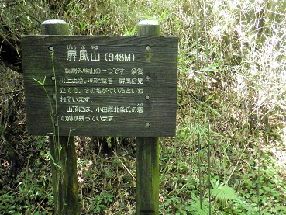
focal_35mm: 35
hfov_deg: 52.6
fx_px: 289
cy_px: 101
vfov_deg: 40.7
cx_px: 152
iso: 640
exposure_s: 1/45
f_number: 3.5
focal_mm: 5
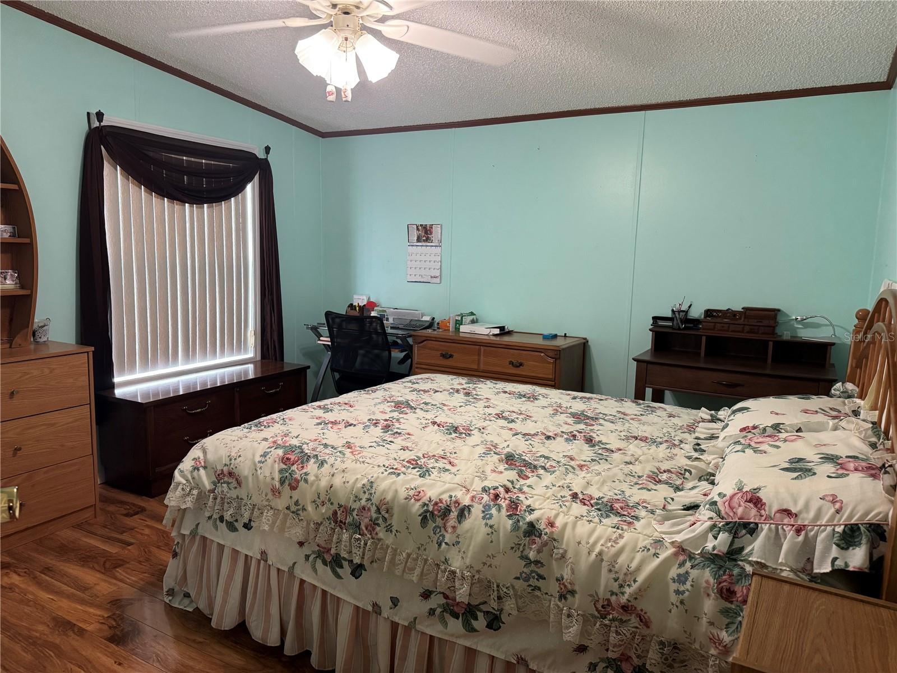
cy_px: 336
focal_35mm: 24
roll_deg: -1.7
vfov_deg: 56.8
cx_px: 448
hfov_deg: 71.6
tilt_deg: -7.9
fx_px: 622
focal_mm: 6.76
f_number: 1.78
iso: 320
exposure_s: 1/60
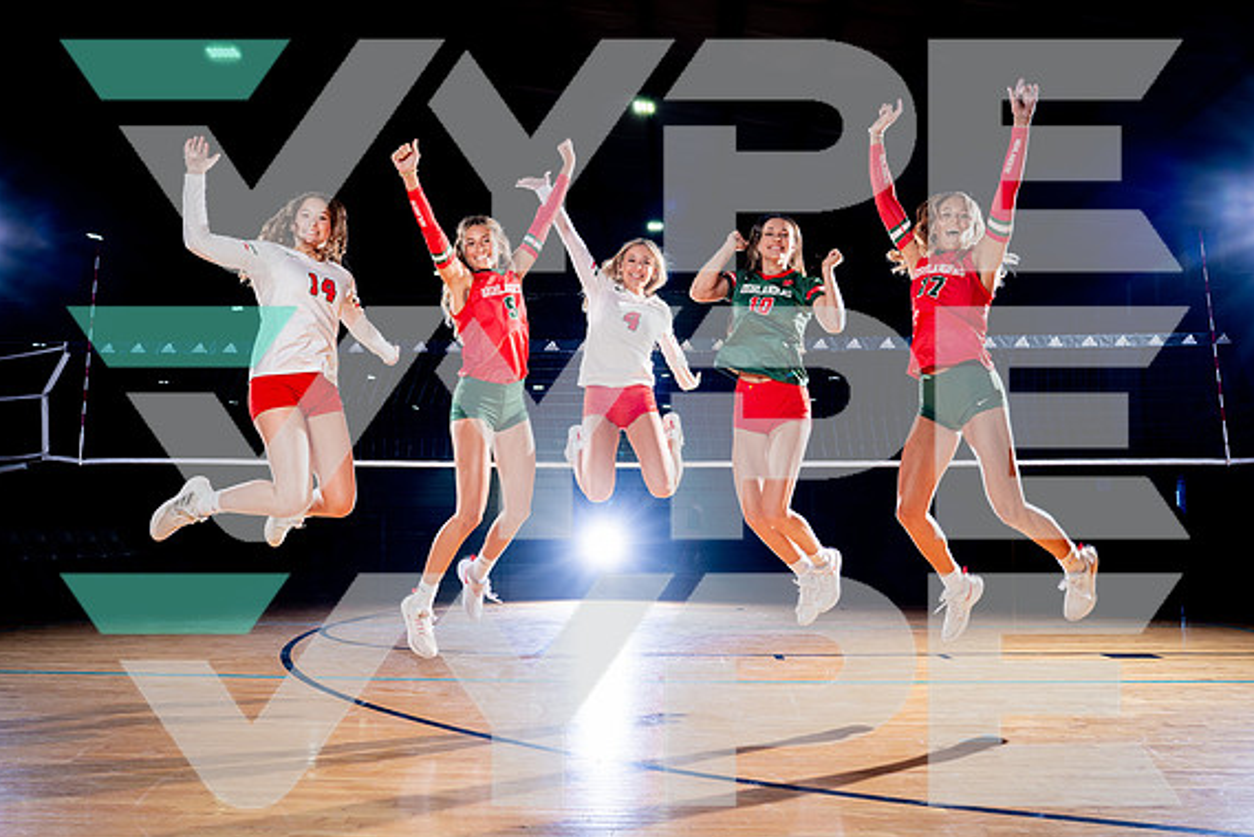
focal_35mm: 30
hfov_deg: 61.9
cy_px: 424
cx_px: 628
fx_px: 1045
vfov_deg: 43.7
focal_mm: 29
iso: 400
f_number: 8
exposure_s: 1/250
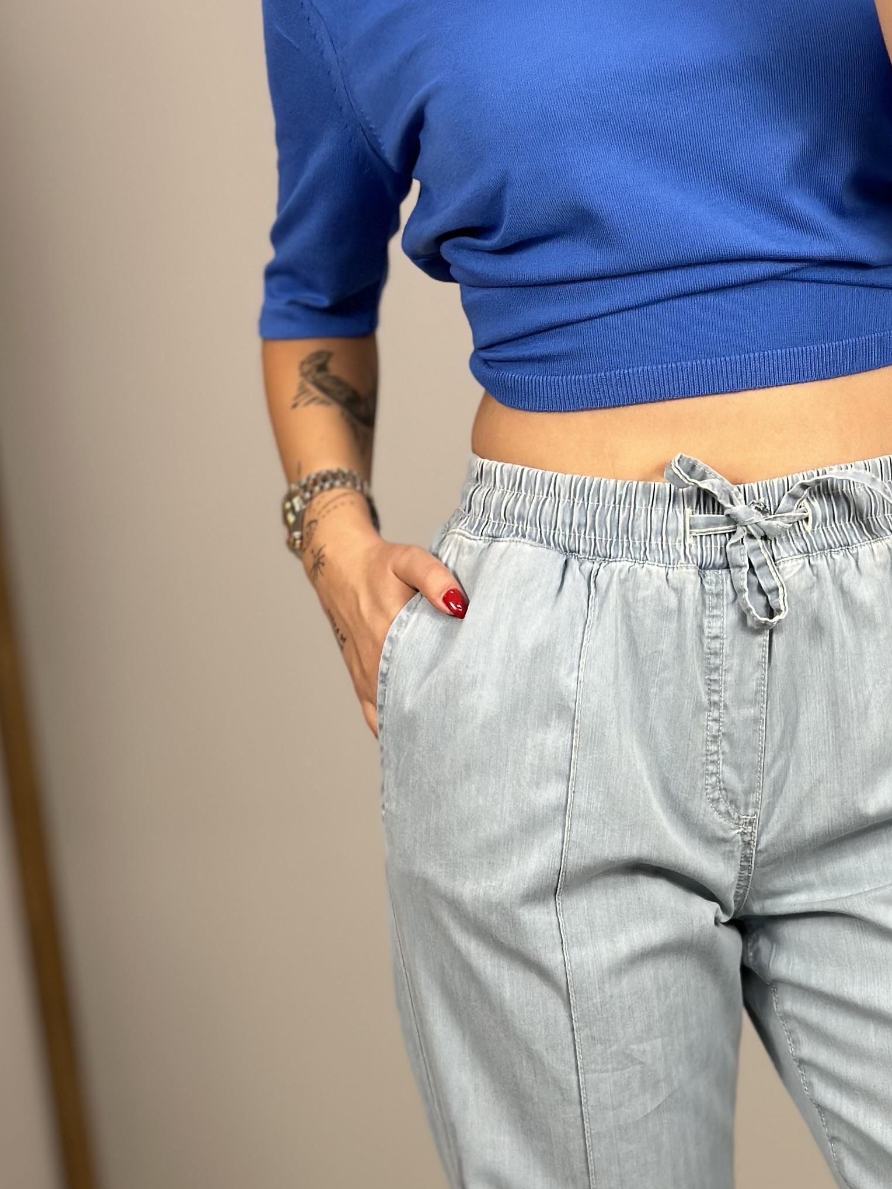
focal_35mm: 95
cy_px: 1102
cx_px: 664
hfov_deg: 15.5
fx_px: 3264
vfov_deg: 20.2
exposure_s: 1/100
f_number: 1.78
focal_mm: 6.86
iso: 80
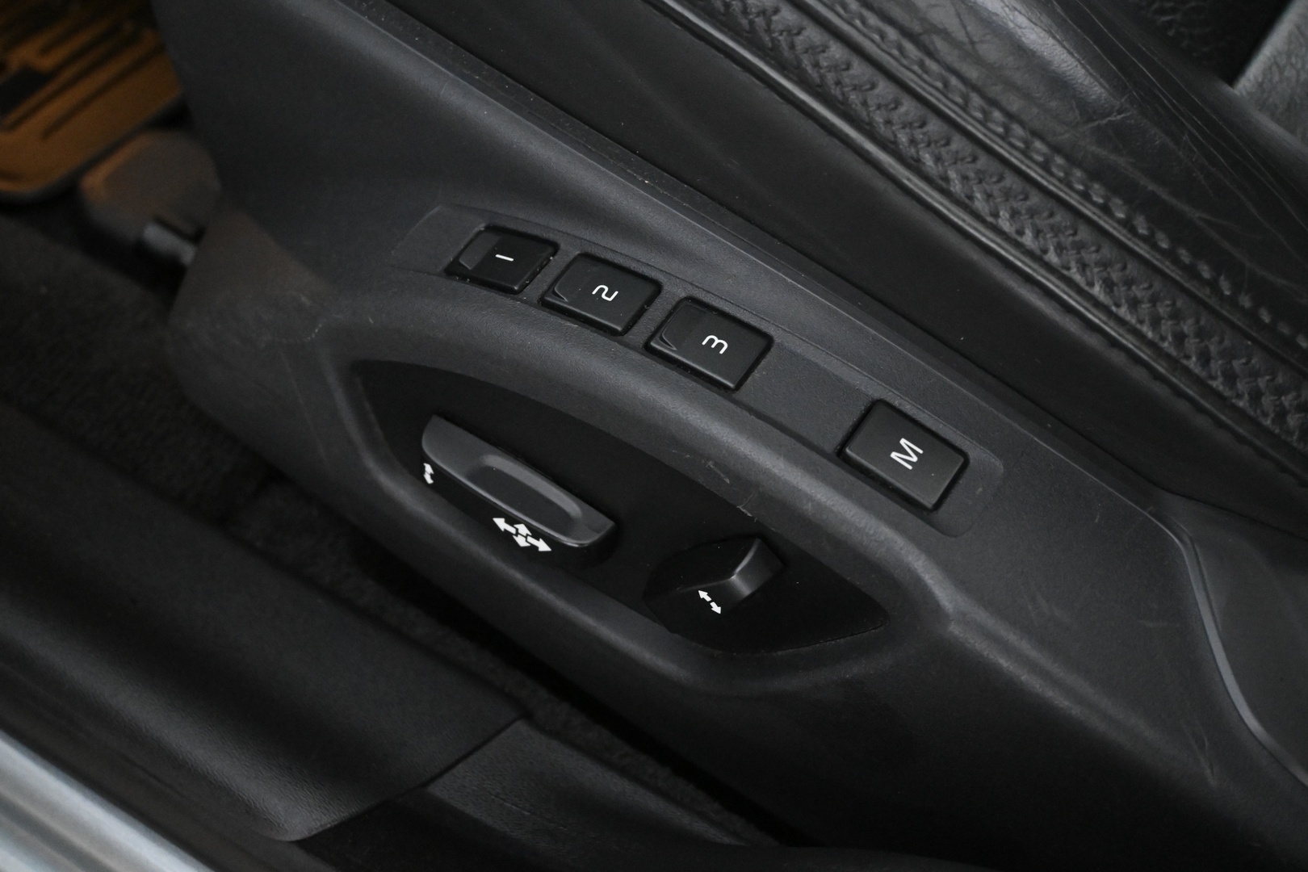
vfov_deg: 29.9
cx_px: 654
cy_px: 436
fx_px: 1635
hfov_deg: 43.6
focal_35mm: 45
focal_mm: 30
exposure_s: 1/50
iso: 6400
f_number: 4.8
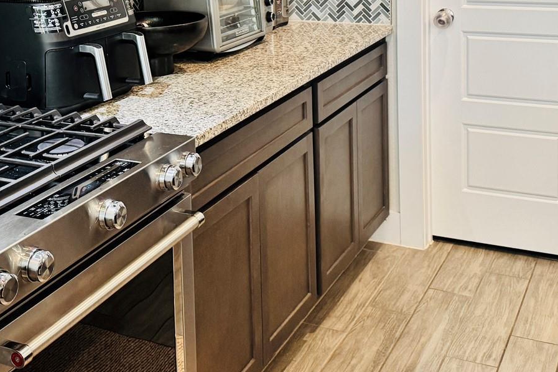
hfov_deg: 34.5
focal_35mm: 57
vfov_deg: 22.8
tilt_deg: -7.5
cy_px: -5
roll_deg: +2.1
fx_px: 883
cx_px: 154
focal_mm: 6.76
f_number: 1.78
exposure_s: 1/60
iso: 250
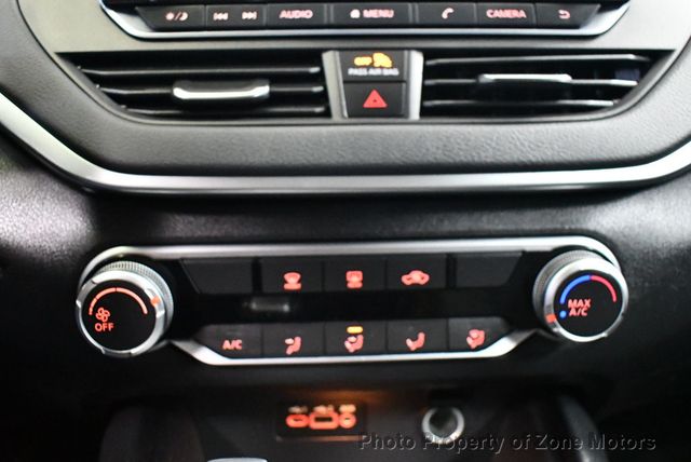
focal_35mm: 36
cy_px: 231
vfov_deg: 36.9
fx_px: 692
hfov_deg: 53.1
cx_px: 346
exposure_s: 1/60
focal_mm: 18
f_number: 3.5
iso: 9000
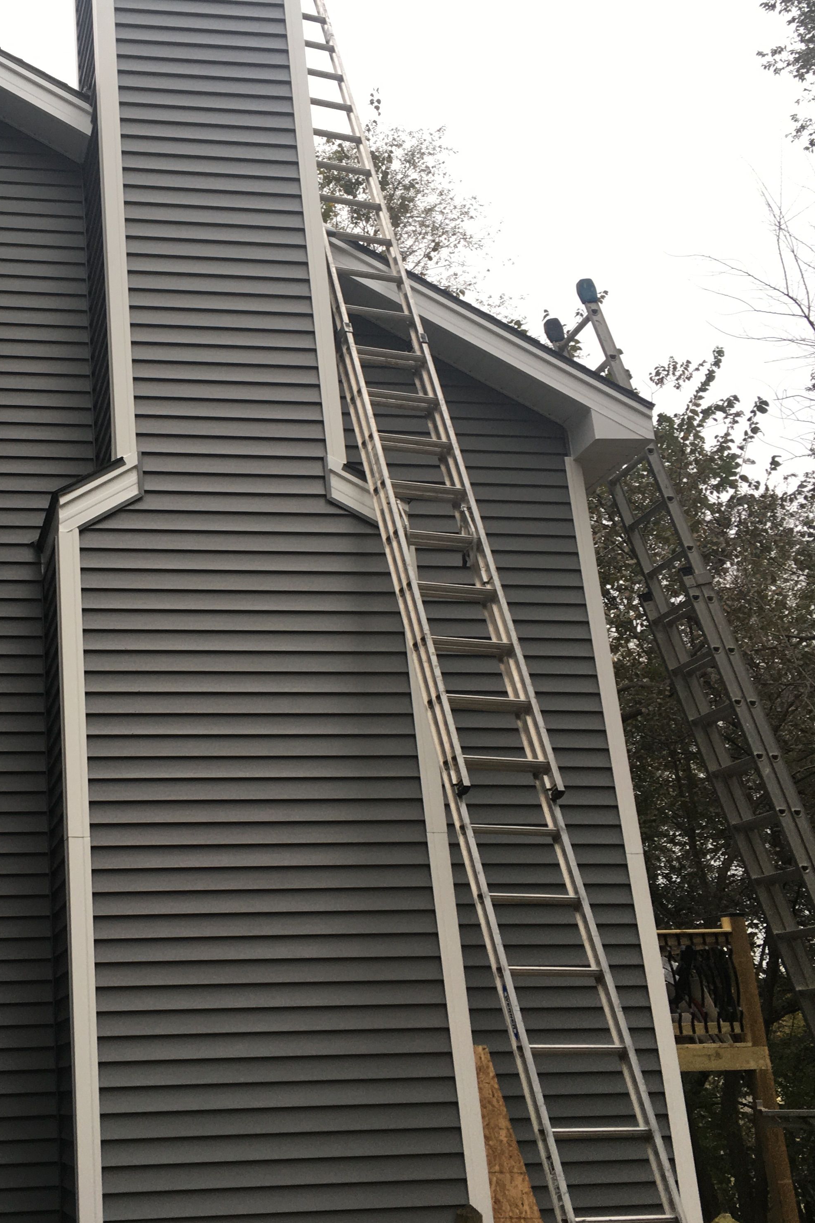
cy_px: 610
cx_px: 103
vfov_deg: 47.4
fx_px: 1392
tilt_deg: +17.4
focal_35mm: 41
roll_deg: +0.5
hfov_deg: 31.3
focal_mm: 4.15
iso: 32
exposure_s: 1/120
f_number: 2.2
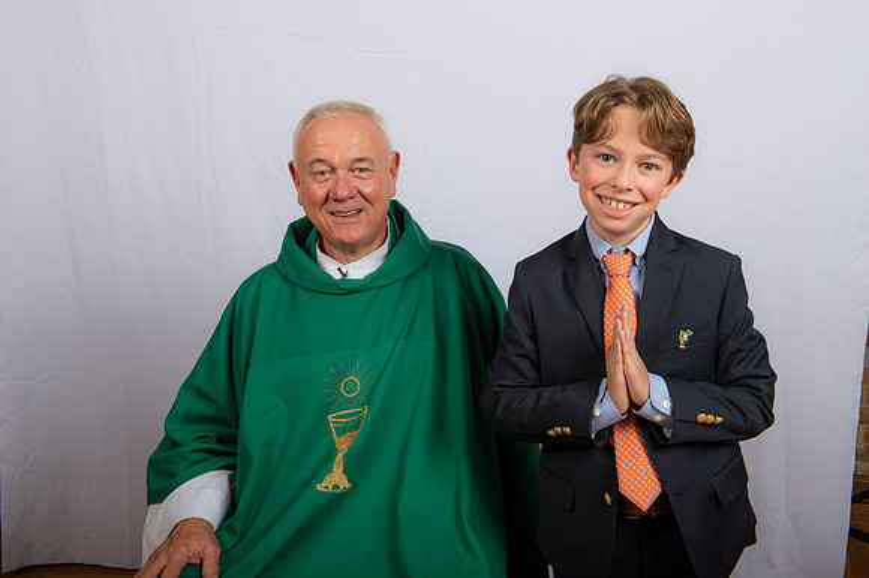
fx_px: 1061
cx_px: 434
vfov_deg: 30.5
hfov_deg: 44.5
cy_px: 289
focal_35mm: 44
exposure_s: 1/200
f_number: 8
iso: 320
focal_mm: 44
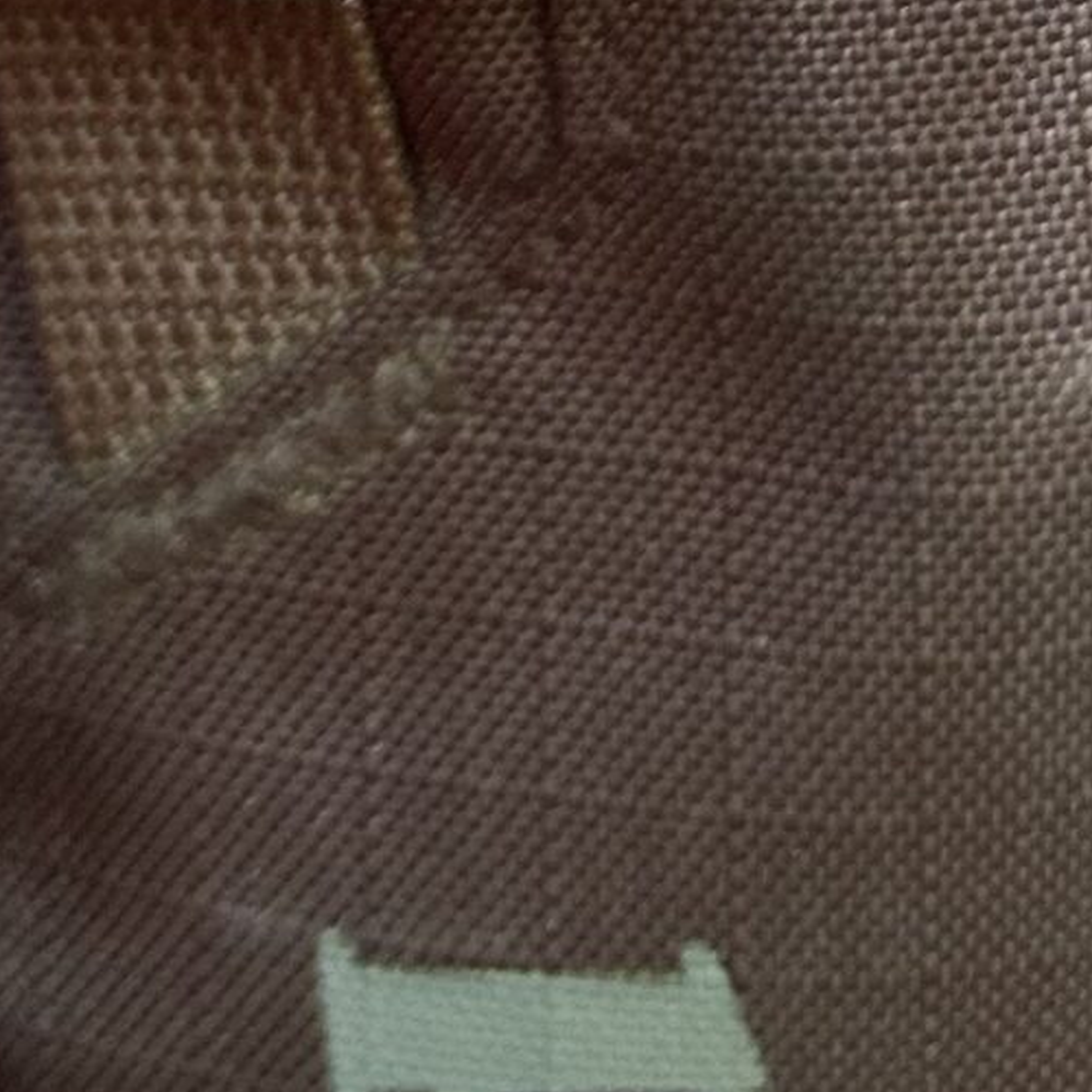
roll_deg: +3.5
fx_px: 4211
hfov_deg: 14.7
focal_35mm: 118
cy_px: -954
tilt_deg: -7.6
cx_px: 295
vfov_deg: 13.1
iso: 160
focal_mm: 5.7
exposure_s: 1/60
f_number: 1.5
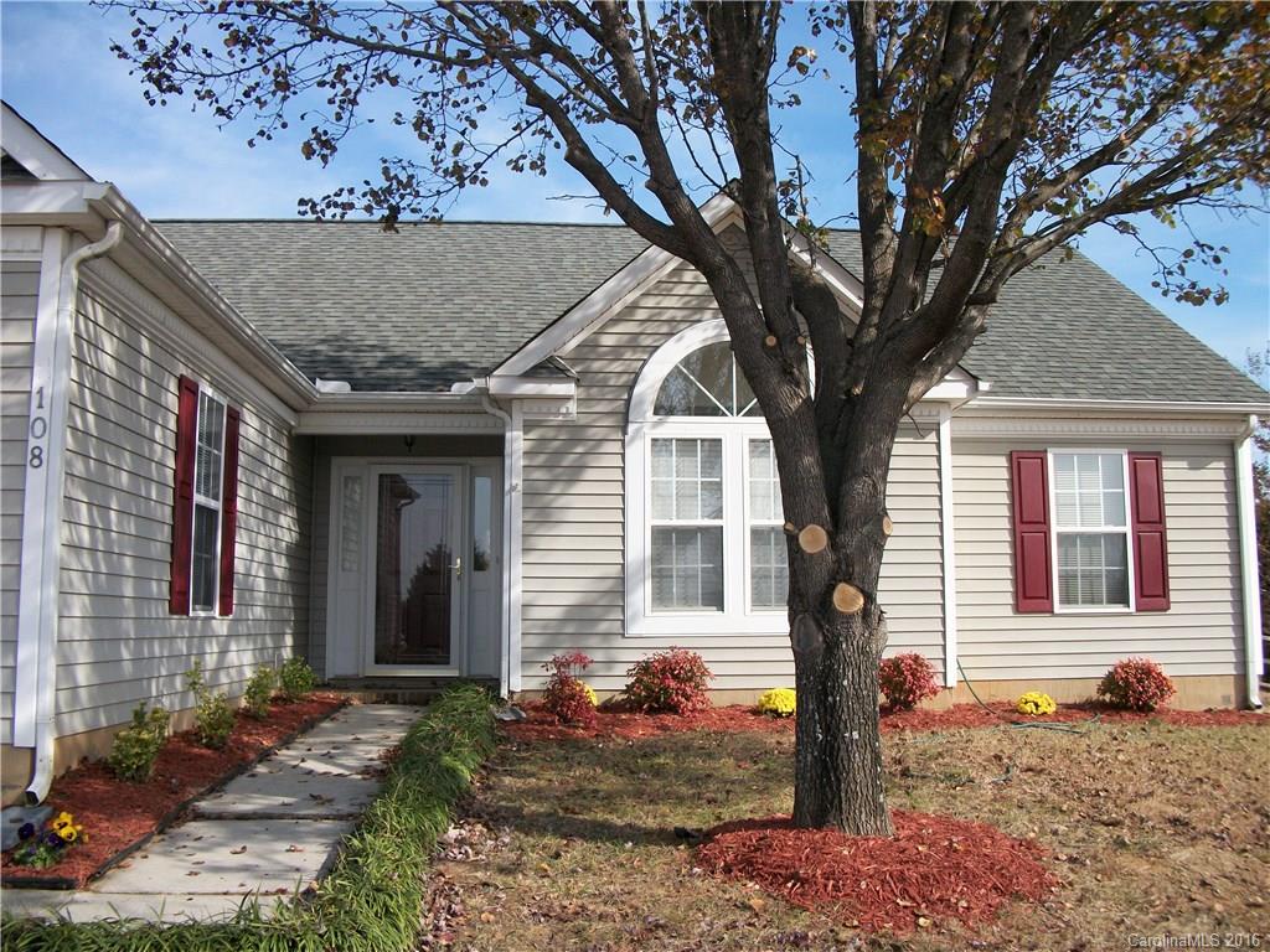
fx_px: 1174
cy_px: 476
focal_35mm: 32
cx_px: 635
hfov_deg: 56.8
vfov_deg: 44.2
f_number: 8.8
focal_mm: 5.7
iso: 80
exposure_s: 1/160
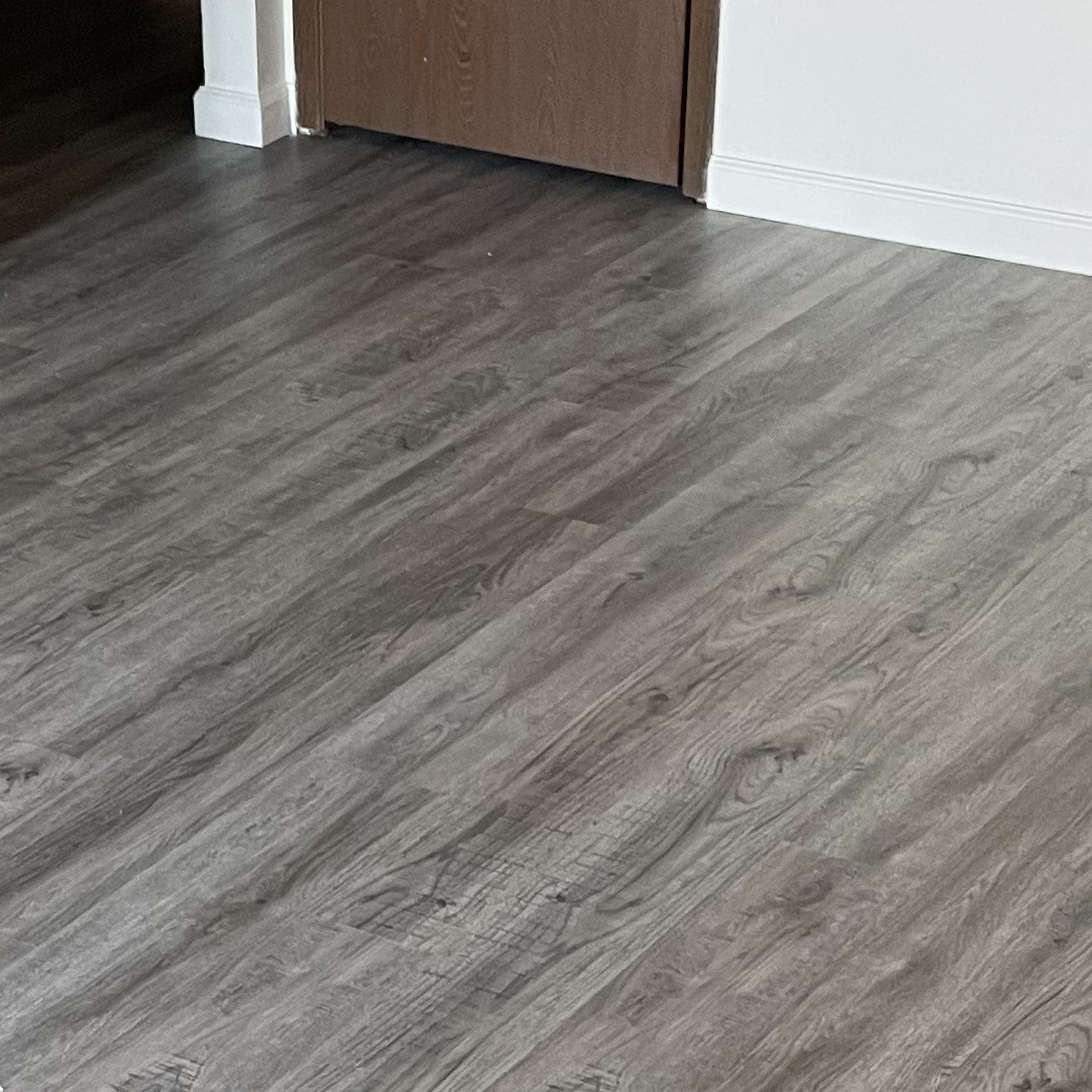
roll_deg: +2.9
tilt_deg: -34.9
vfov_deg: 19.7
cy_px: 1233
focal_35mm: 84
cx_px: 237
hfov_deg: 20.4
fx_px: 2998
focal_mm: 4.2
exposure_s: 1/71
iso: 125
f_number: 1.6
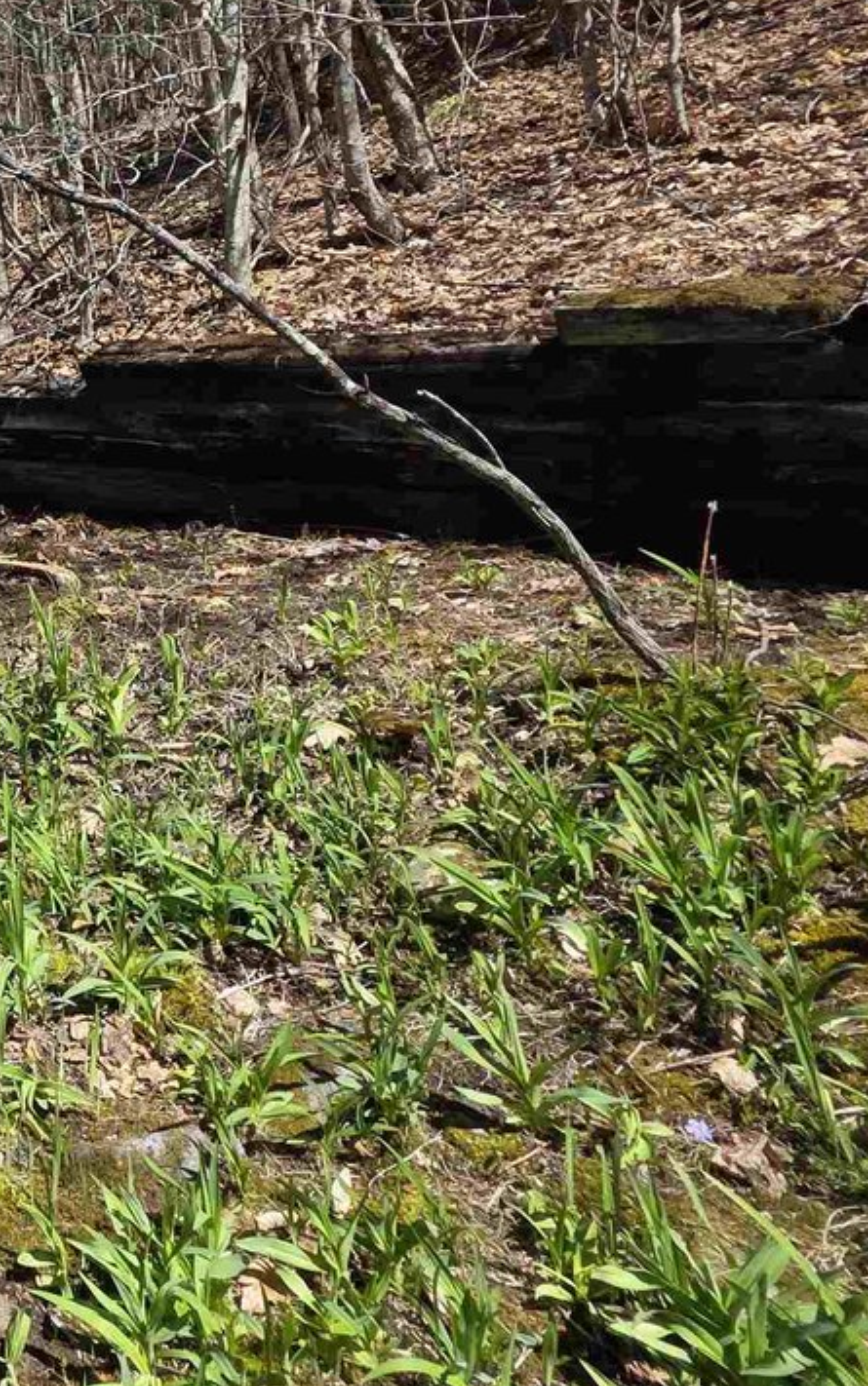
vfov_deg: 58.3
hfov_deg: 27.2
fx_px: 1172
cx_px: -456
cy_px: 363
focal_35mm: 31
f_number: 1.9
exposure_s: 1/1422
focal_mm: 2.2
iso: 40
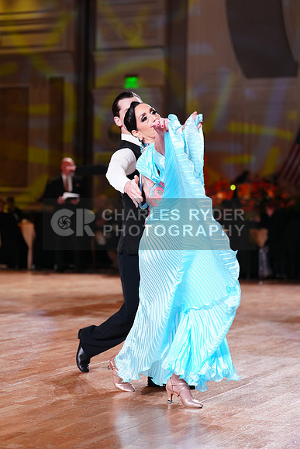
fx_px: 1074
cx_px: 150
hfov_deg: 15.9
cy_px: 224
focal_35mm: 86
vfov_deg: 23.6
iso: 1250
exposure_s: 1/400
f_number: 2.8
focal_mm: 86
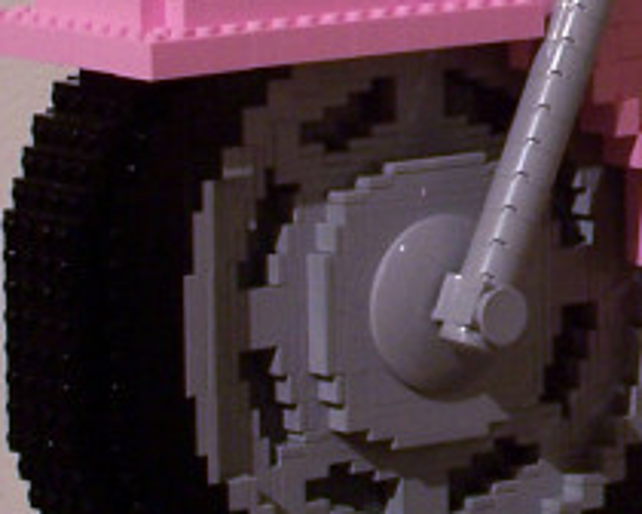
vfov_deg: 5.1
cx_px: 1162
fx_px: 5776
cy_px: -135
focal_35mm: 304
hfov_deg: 6.2
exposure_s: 1/2
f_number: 3.2
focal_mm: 10.7
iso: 80
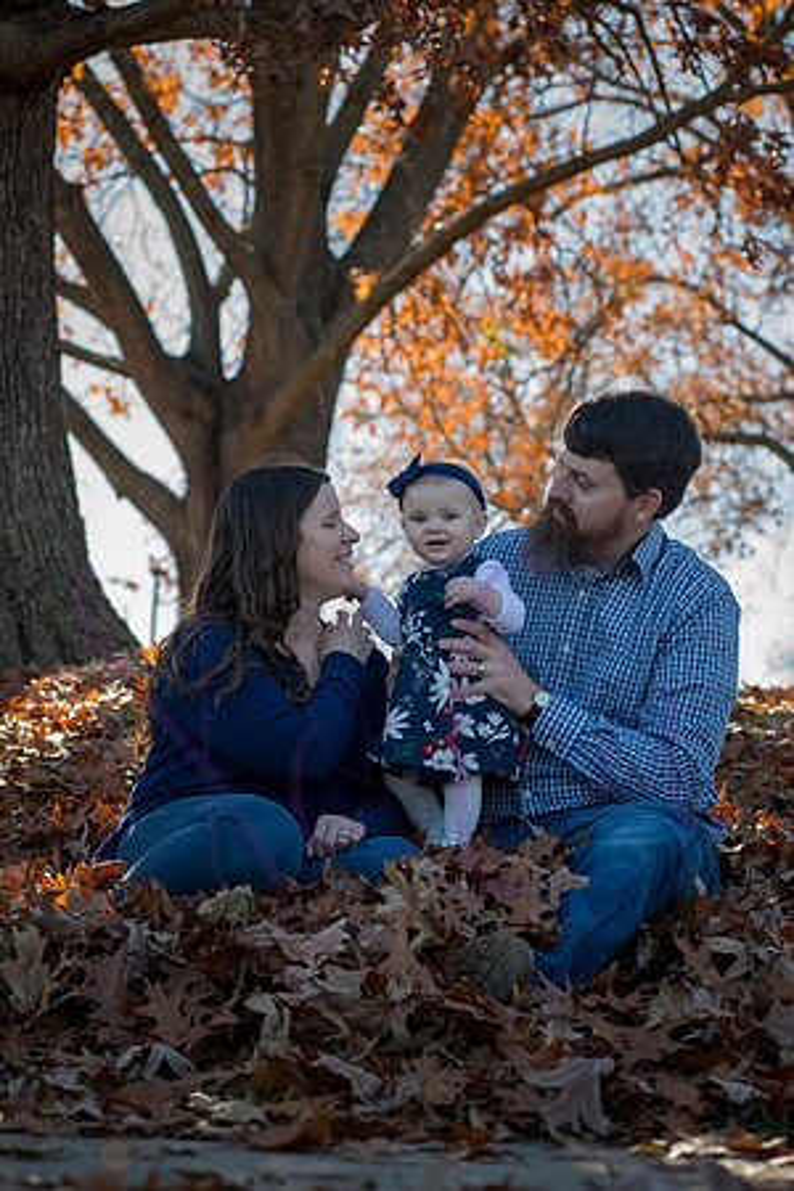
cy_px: 596
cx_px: 397
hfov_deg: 17.1
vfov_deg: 25.4
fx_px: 2646
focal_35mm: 80
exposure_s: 1/320
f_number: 6.3
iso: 400
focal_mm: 80
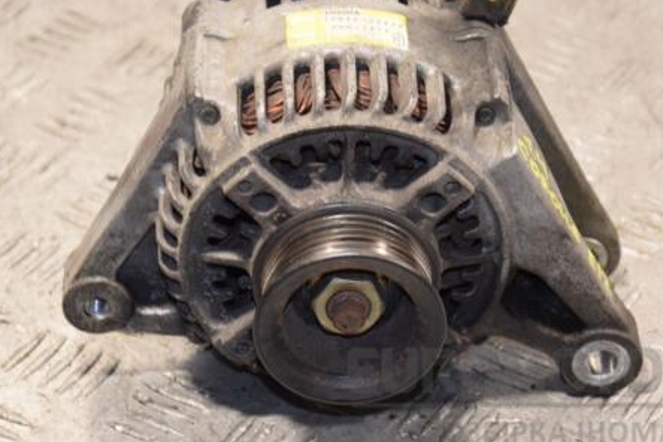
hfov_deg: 12.7
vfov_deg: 8.5
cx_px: 320
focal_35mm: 162
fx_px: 2983
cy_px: 172
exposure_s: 1/80
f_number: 5.3
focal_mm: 80
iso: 800
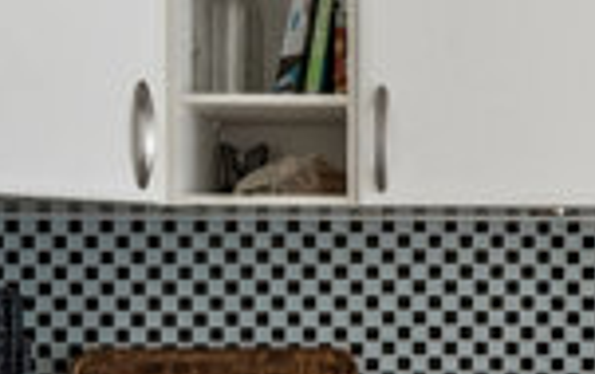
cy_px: 384
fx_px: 1576
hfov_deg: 20.5
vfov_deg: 13.3
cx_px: 642
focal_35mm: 97
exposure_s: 1/5
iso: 800
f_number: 7.1
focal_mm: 18
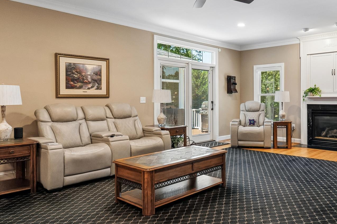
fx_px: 271
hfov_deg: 61.4
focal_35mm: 29
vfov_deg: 44.9
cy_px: 107
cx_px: 237
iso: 400
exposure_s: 1/50
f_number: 5.6
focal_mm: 12
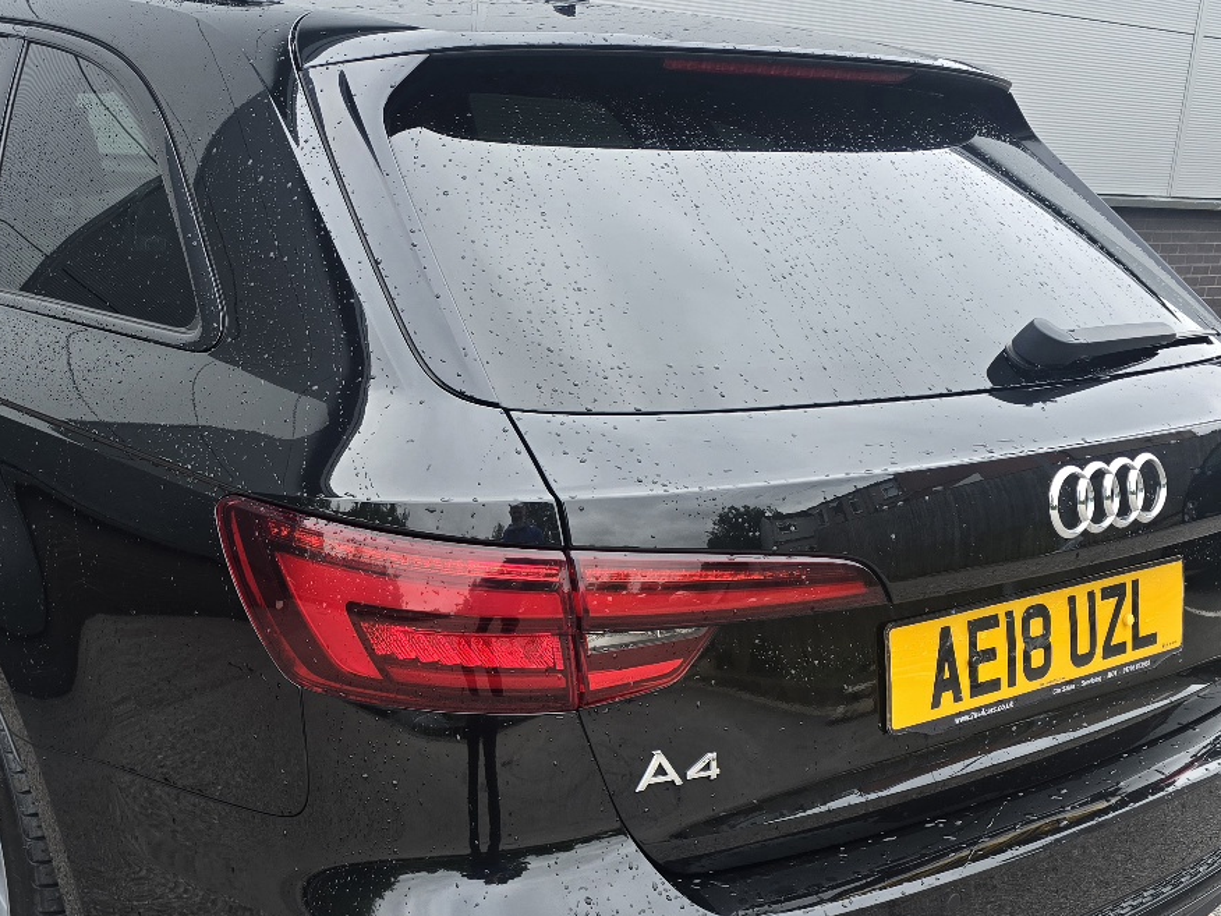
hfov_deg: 44.2
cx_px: 410
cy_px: 634
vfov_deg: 33.9
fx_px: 1481
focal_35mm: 42
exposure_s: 1/182
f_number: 1.7
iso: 40
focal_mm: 6.3
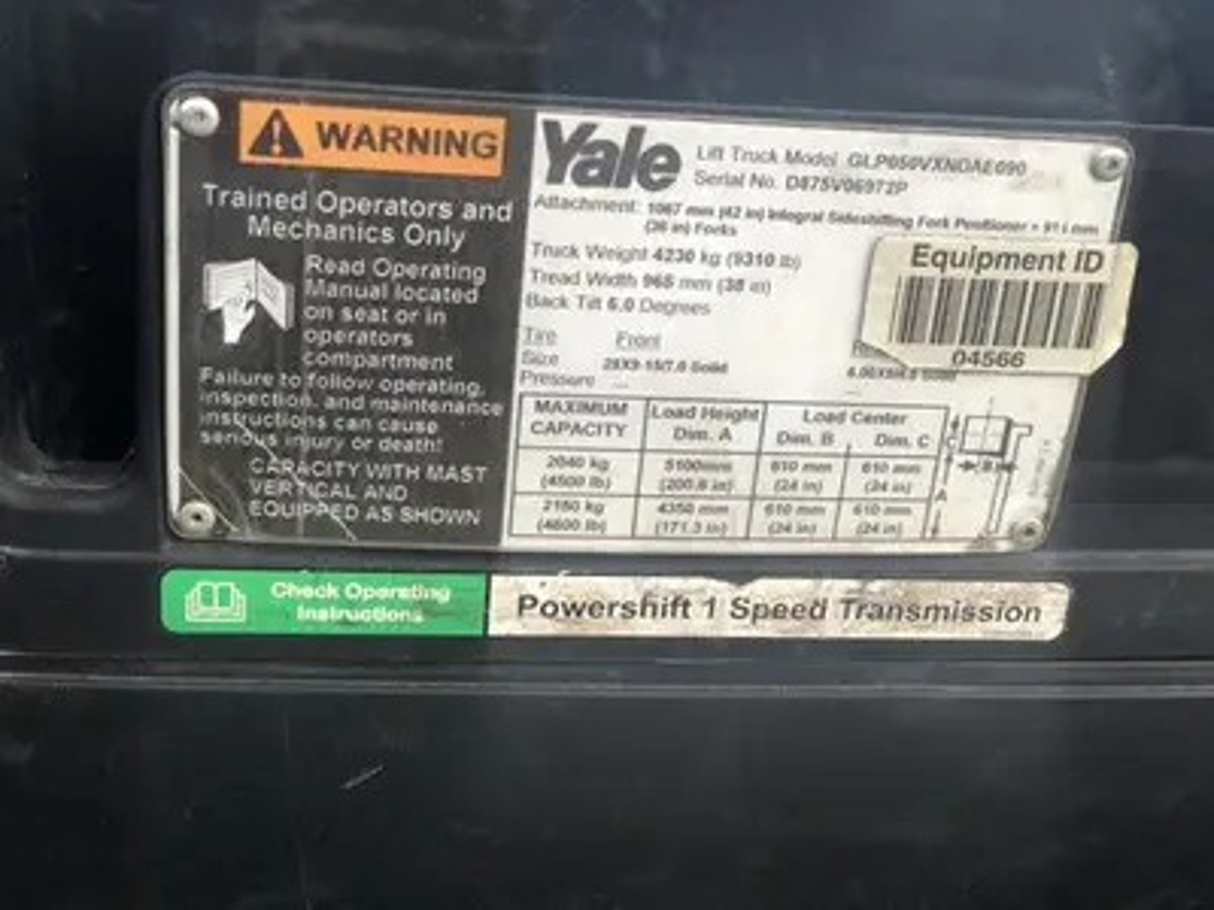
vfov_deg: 28.0
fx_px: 1824
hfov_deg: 36.8
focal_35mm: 52
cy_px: 455
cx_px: 607
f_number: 2.4
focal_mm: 6
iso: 16
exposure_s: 1/60
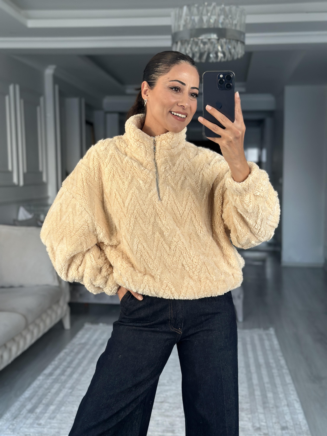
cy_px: 218
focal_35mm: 48
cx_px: 164
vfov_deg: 39.7
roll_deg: +0.2
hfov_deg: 30.3
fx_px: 605
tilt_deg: -19.8
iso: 160
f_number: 1.78
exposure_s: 1/60
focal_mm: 6.86
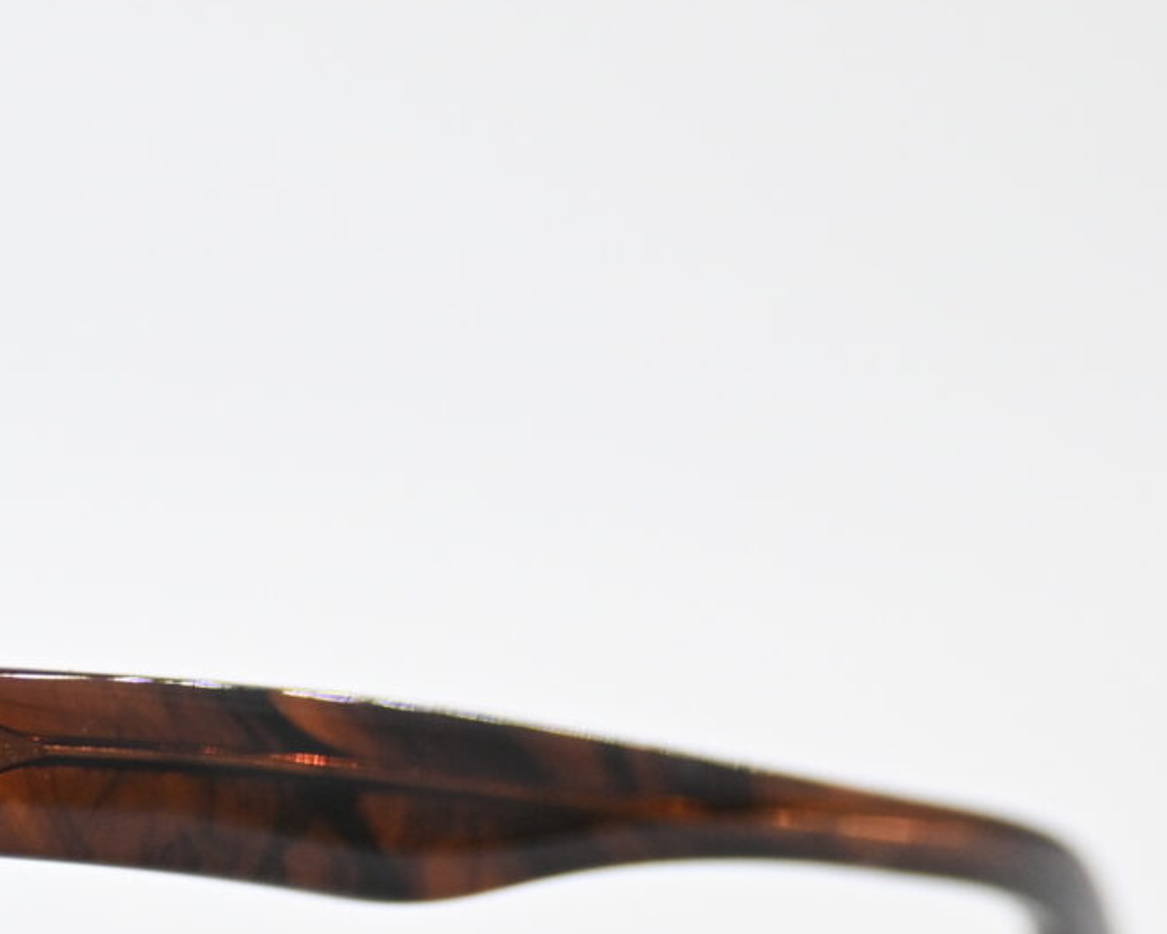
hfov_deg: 4.7
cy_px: 892
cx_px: -744
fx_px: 13986
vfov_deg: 3.8
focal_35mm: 405
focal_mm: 74
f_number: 4.8
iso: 400
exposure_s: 1/400
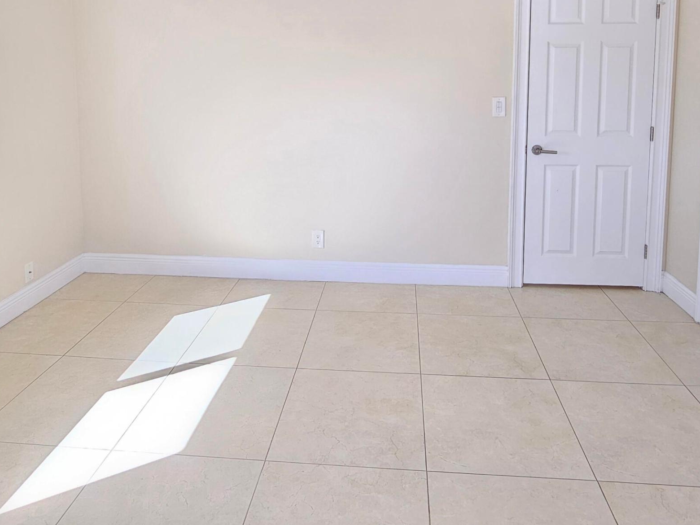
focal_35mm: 24
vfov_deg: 53.2
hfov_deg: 71.6
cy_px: 108
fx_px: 485
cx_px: 360
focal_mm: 2.2
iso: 100
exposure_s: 1/120
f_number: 2.2
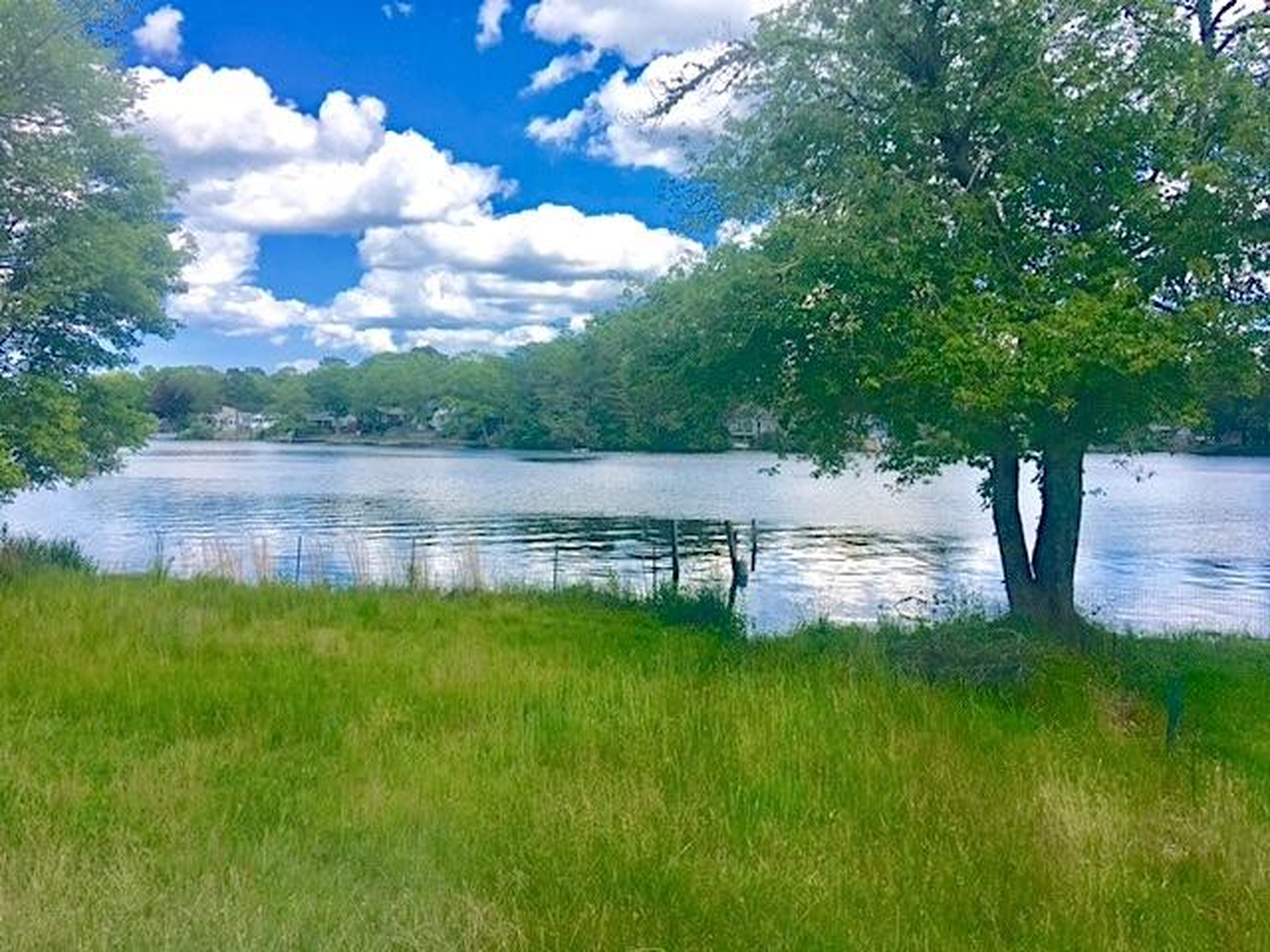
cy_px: 476
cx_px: 635
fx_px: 1064
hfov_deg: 61.7
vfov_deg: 48.2
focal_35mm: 29
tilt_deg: -0.7
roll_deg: -1.1
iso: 25
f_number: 2.2
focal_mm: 4.15
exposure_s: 1/1508
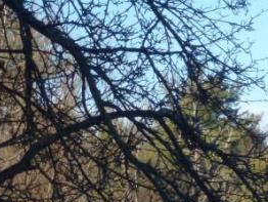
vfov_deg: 7.3
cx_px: 498
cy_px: 172
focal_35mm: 203
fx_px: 1573
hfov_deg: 9.2
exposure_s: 1/320
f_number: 4.3
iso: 100
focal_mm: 9.4
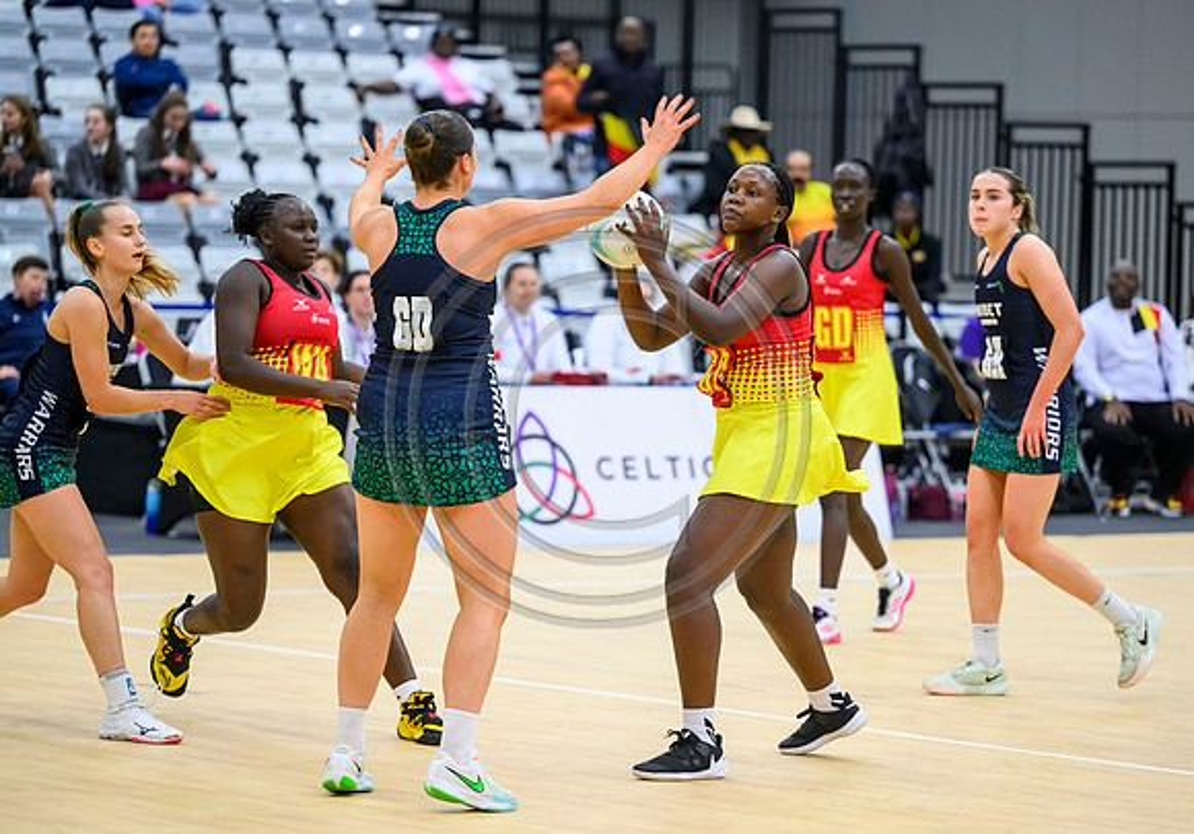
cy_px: 450
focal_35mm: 164
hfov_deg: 12.4
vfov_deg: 8.7
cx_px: 681
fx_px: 5511
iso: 4000
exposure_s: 1/1000
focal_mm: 145
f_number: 2.8
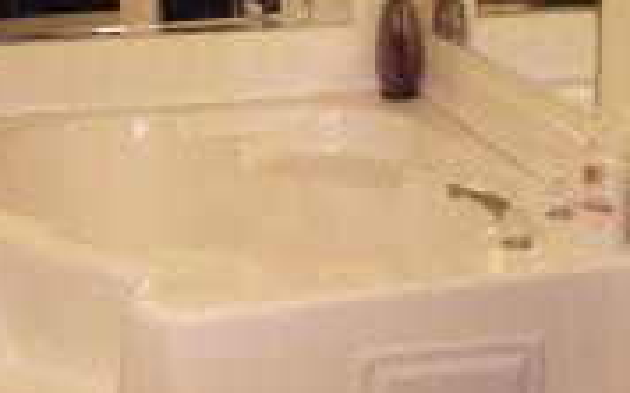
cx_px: 326
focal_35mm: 76
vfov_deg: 16.9
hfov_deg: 27.2
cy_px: 53
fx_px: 1304
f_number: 3.1
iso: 640
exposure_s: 1/45
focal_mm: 4
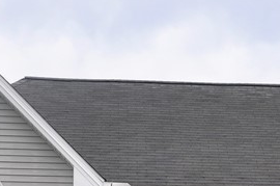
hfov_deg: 12.6
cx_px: 239
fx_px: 1266
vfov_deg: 8.1
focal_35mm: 163
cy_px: 336
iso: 200
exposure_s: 1/250
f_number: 8
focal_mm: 27
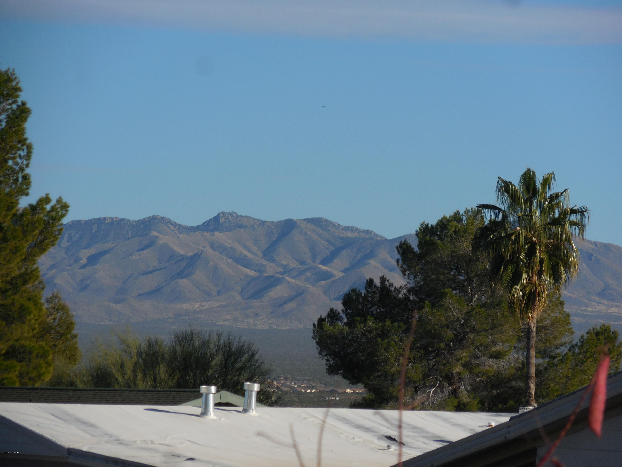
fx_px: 4007
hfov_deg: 8.9
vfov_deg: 6.7
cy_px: 234
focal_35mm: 223
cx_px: 311
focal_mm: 40.2
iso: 125
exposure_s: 1/1000
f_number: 5.8
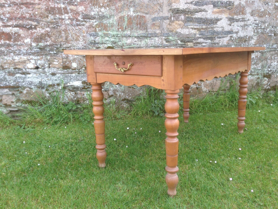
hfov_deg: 55.4
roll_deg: -1.0
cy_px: 104
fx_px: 265
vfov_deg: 42.9
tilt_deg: -15.9
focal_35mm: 33
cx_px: 139
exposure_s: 1/158
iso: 50
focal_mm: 4.12
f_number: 2.4
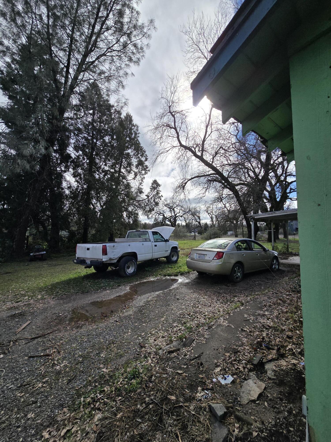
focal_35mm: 13
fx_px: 166
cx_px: 166
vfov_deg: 106.2
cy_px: 221
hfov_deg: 89.9
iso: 50
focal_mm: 2.2
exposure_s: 1/3084
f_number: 2.2
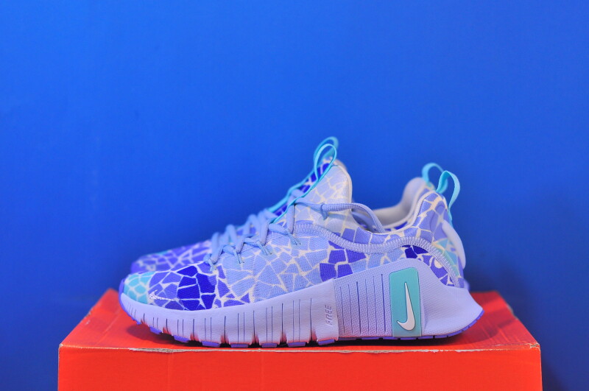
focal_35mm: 75
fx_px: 1225
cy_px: 196
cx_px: 294
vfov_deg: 18.1
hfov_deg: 27.0
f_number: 2.8
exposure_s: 1/320
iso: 250
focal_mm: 50
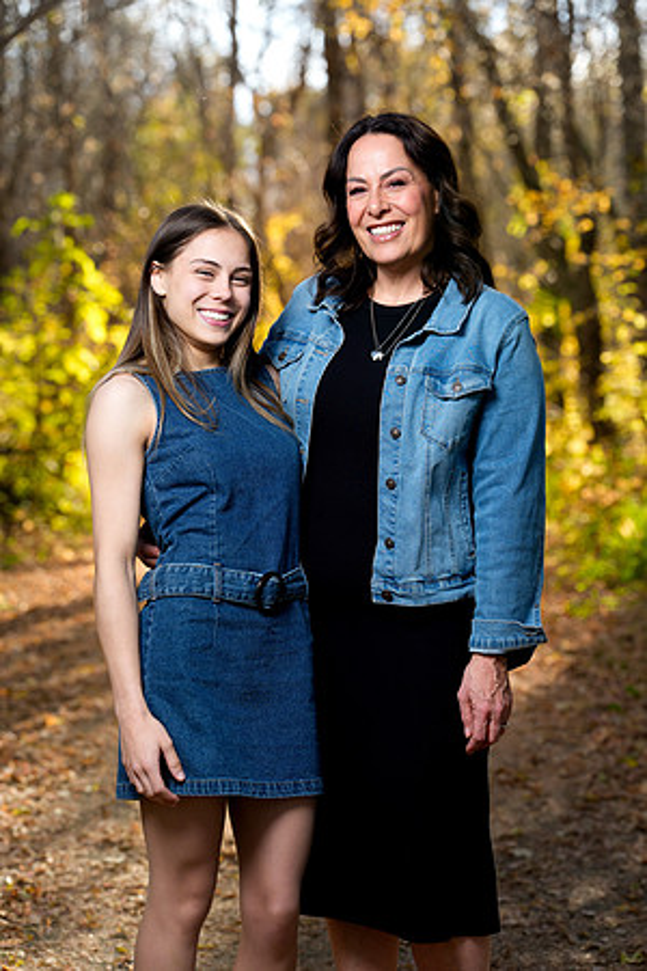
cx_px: 324
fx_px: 2156
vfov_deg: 25.4
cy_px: 486
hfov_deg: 17.1
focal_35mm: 80
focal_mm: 80
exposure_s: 1/160
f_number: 3.5
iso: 400
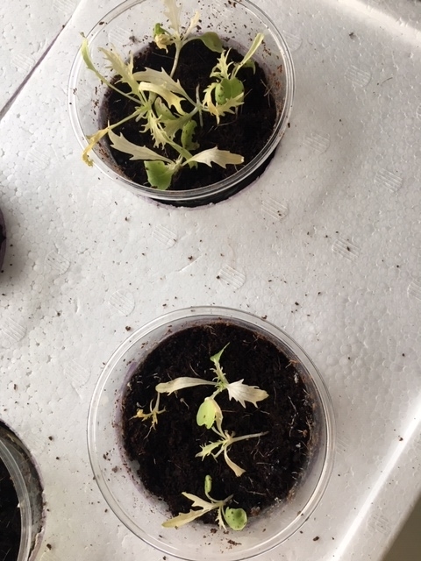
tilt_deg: -81.5
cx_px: 210
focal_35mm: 29
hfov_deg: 48.2
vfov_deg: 61.7
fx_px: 470
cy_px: 280
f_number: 2.2
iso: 40
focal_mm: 4.15
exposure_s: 1/30
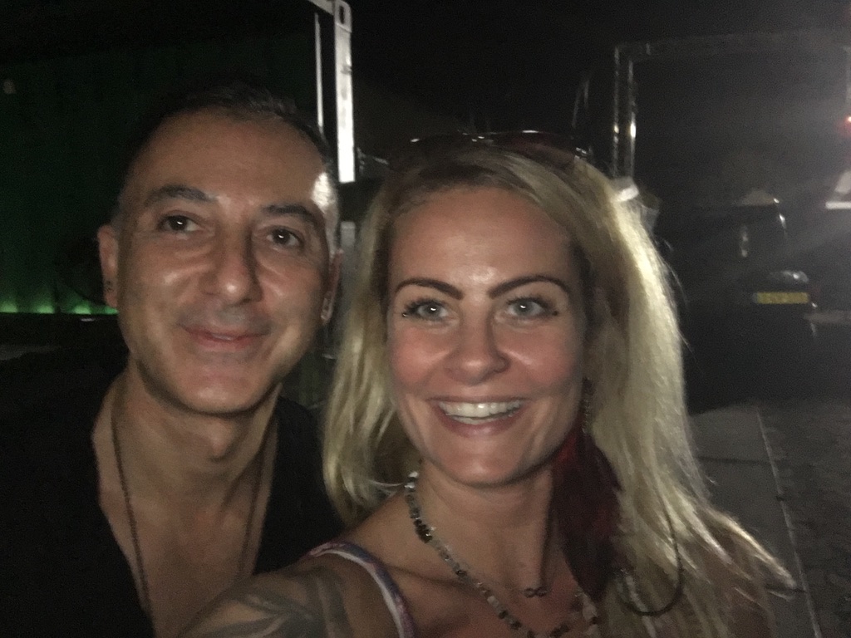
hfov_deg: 58.4
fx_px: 762
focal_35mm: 31
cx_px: 426
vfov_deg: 45.4
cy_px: 319
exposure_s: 1/17
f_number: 2.2
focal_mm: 2.65
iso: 400
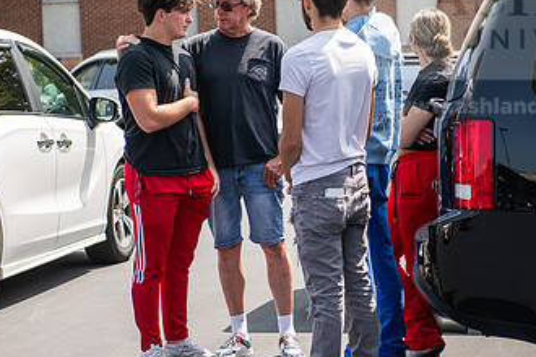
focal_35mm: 123
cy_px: 140
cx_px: 320
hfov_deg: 16.6
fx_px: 1831
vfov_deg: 11.1
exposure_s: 1/400
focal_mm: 70
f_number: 3.5
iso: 100
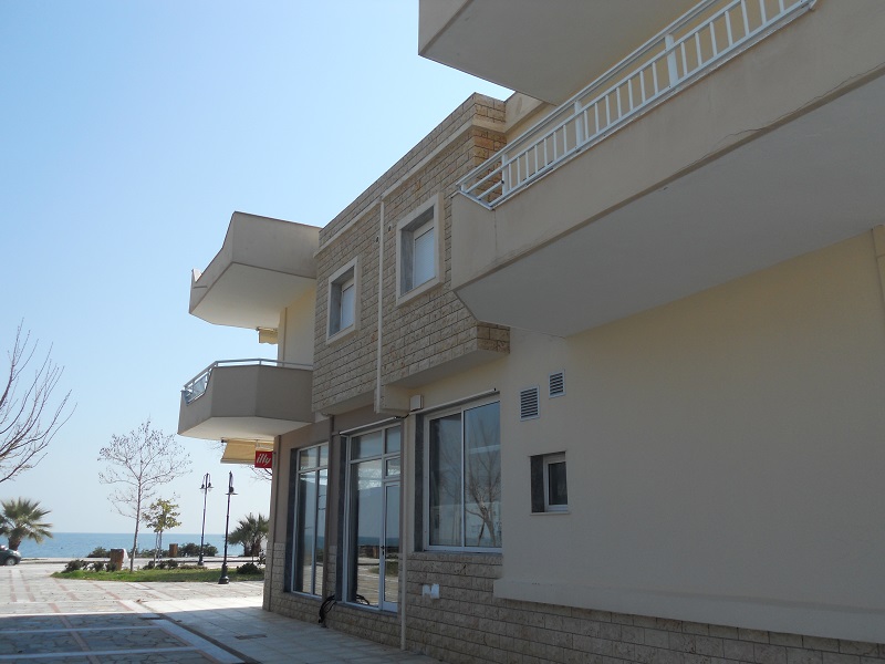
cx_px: 442
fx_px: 818
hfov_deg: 56.8
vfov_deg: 44.2
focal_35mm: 32
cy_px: 332
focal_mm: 5.8
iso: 80
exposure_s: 1/640
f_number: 3.5
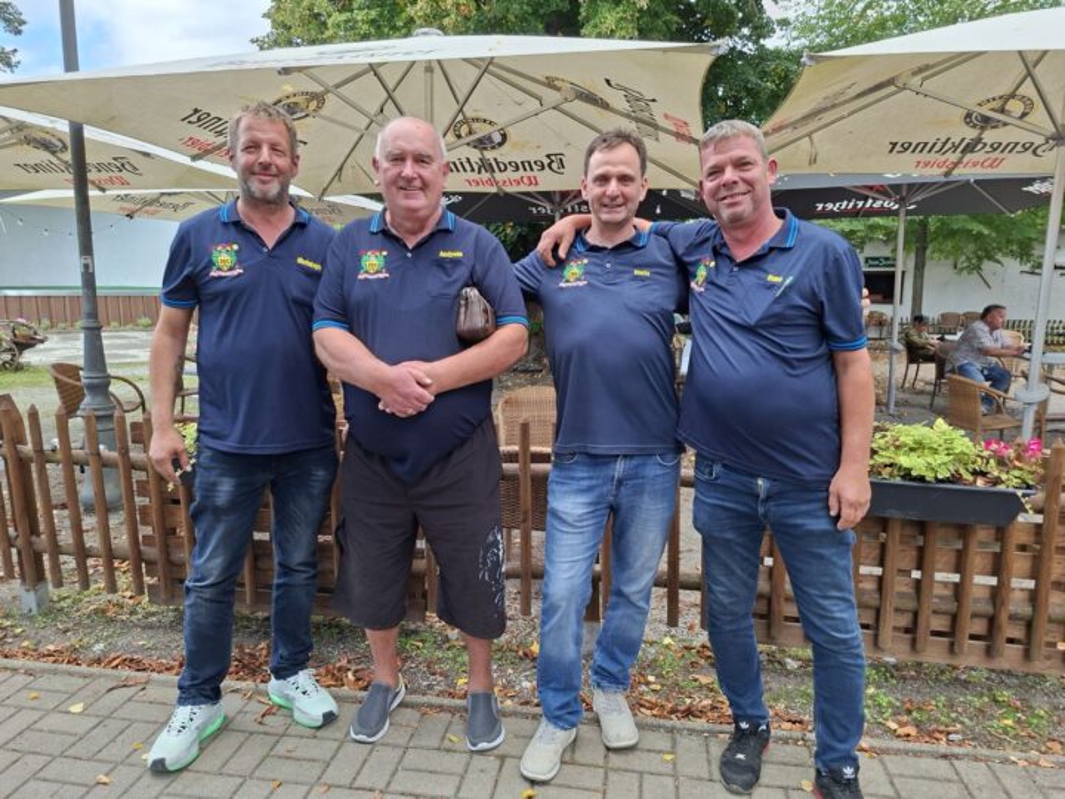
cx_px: 532
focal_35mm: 23
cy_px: 400
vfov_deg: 58.9
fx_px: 708
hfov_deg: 73.9
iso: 50
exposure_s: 1/304
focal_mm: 5.54
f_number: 1.8
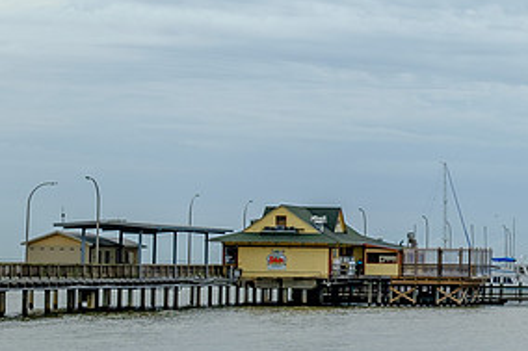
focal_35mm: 133
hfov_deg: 15.1
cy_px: 147
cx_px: 555
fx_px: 1949
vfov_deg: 10.3
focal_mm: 35.8
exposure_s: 1/60
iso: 200
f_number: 9
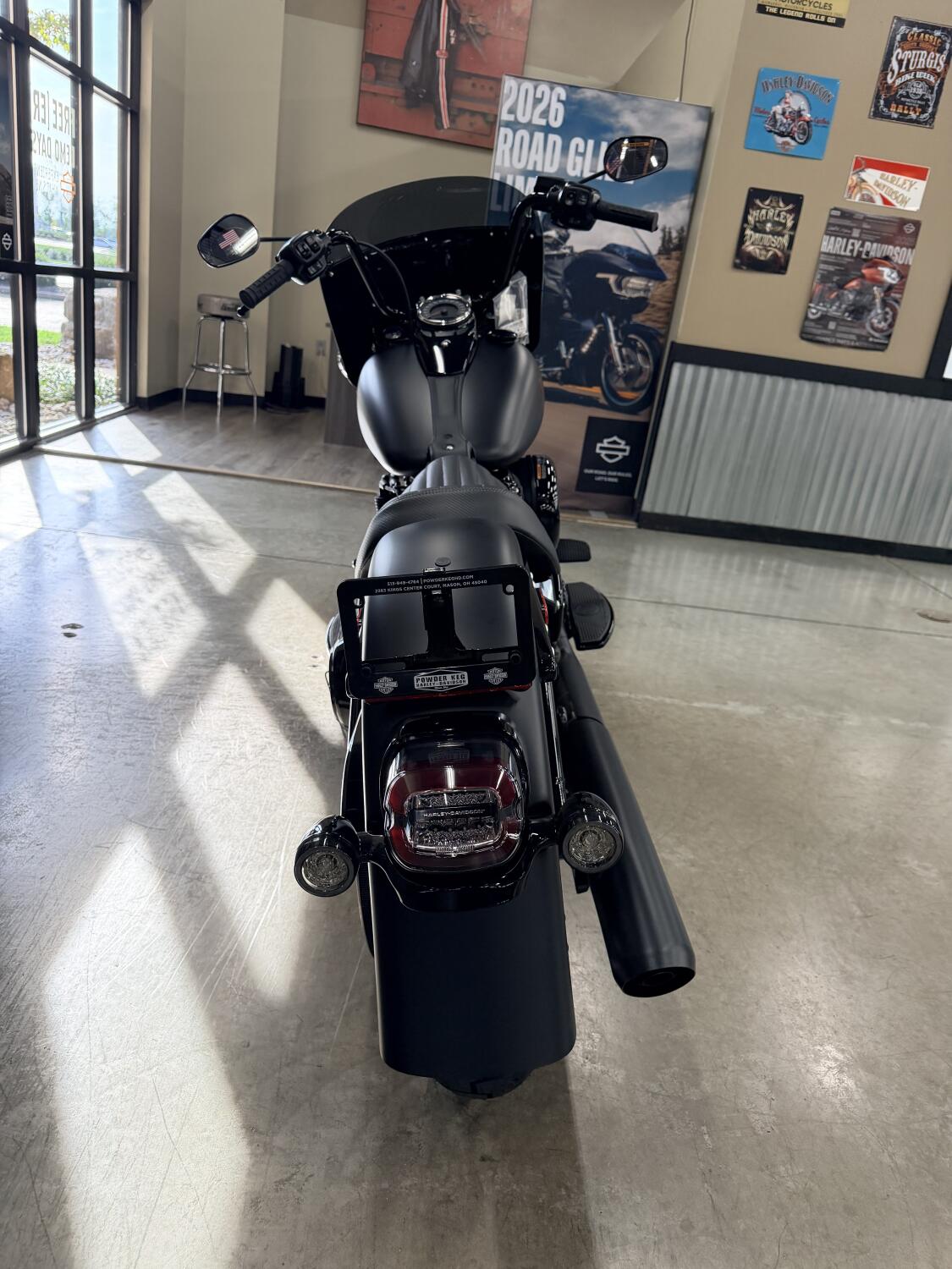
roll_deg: -8.1
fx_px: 880
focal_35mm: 24
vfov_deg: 71.6
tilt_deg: -20.1
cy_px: 634
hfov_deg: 56.8
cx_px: 476
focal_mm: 6.76
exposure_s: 1/185
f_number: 1.78
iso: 200
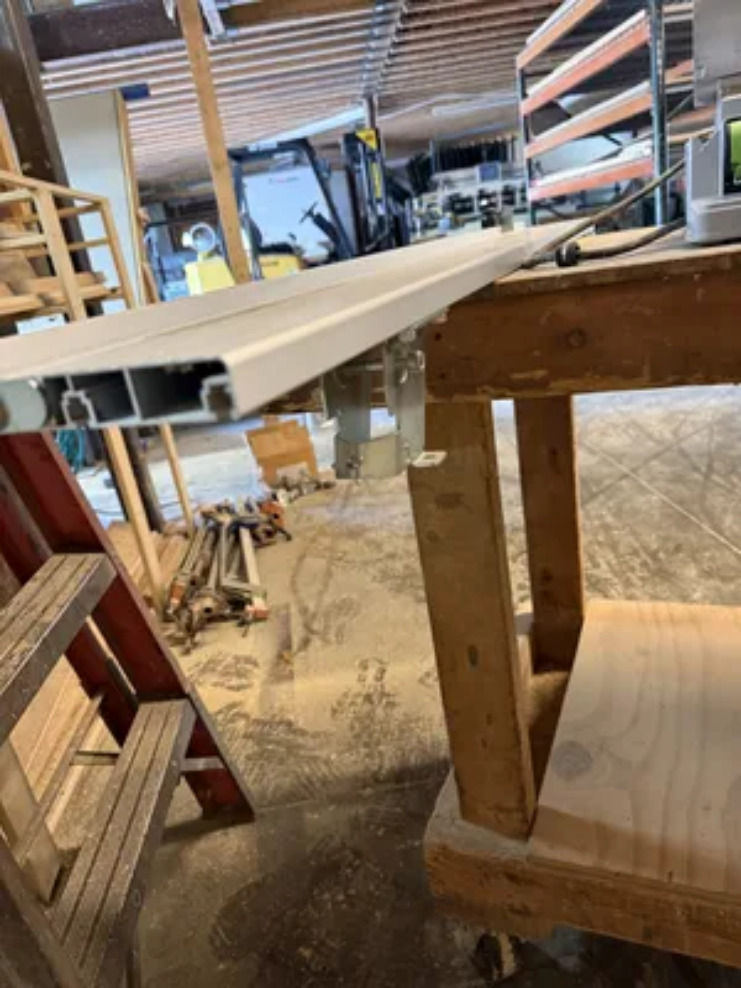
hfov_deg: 56.8
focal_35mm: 24
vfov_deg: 71.6
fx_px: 685
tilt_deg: -18.7
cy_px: 494
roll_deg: +9.8
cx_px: 370
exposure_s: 1/60
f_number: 1.78
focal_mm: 6.76
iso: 500
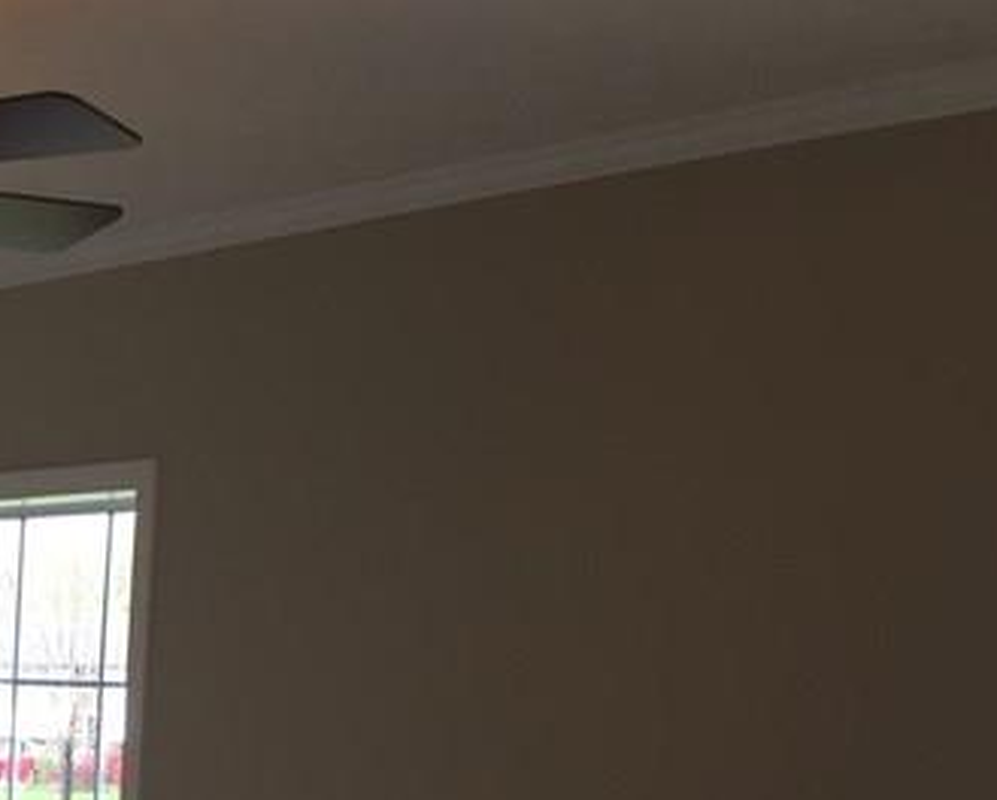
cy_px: 964
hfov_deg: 19.0
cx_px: -512
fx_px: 2600
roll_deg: -1.3
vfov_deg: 16.7
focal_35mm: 88
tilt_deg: -6.4
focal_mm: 4.15
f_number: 2.2
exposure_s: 1/60
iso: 40
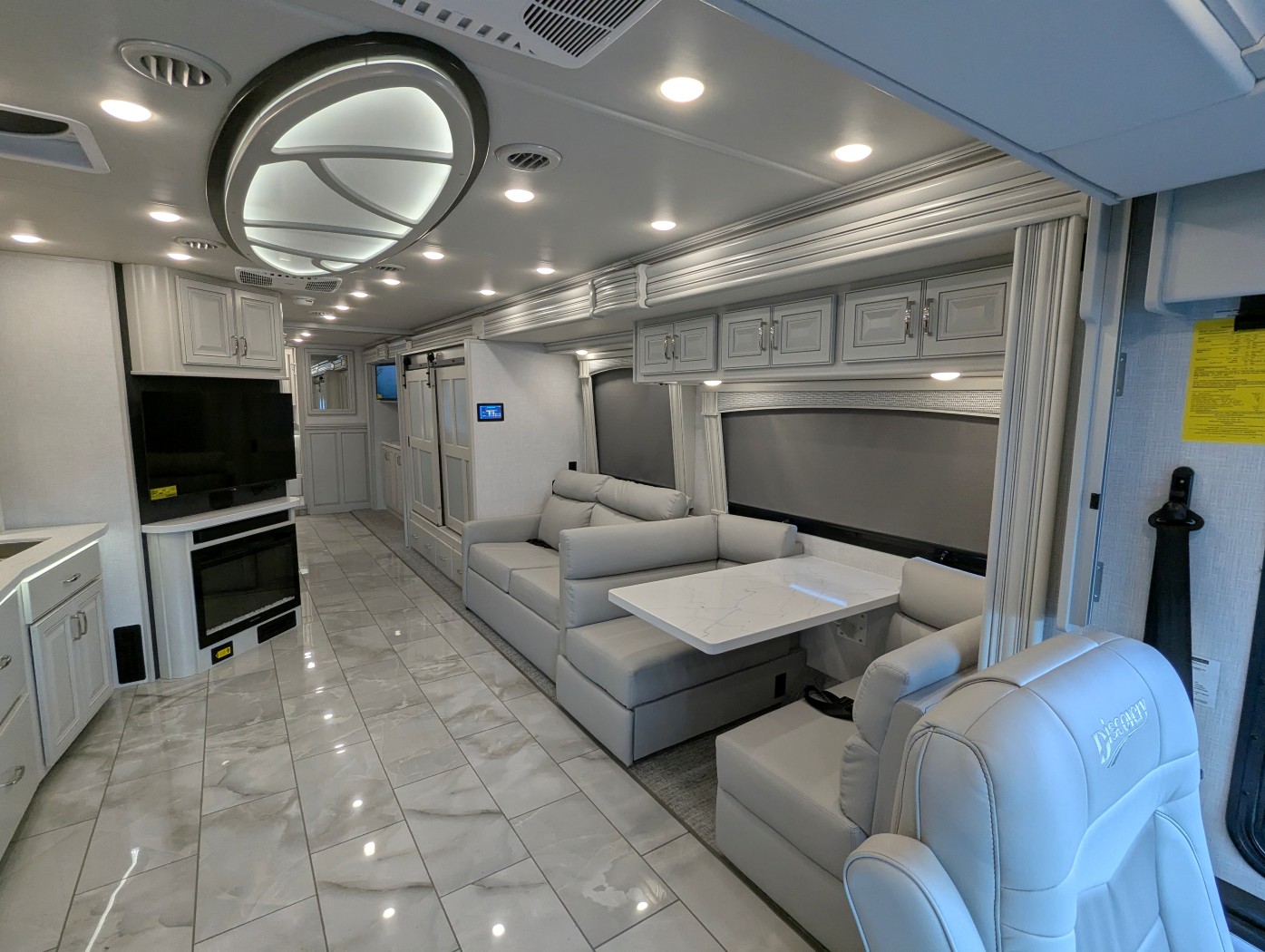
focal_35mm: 16
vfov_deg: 78.2
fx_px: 585
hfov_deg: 94.4
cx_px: 632
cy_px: 476
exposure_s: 1/66.8
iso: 73
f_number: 2.2
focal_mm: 2.35
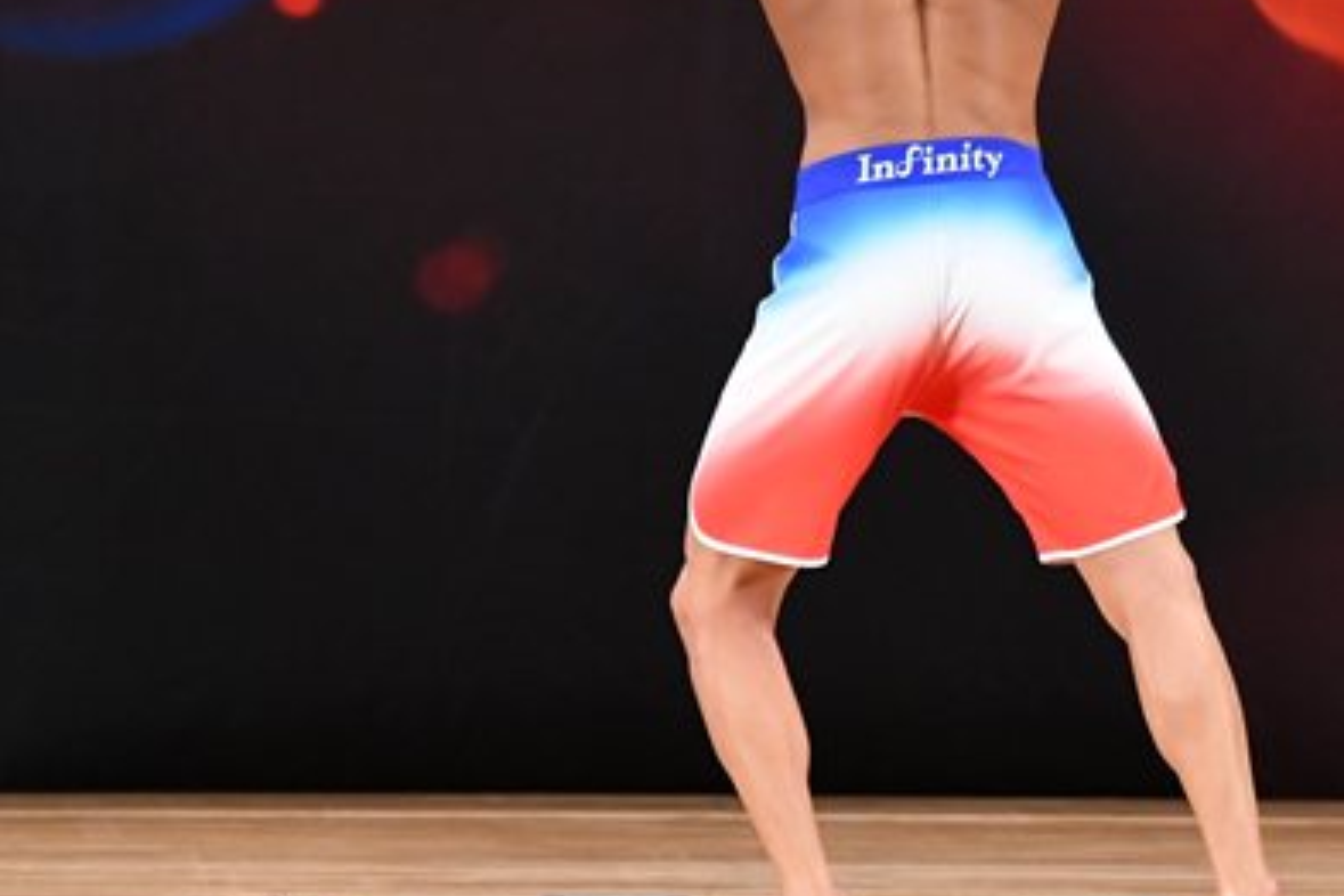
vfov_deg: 2.9
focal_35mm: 473
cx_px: 877
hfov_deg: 4.4
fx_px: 17657
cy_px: 243
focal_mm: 160
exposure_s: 1/400
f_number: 5.6
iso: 3200
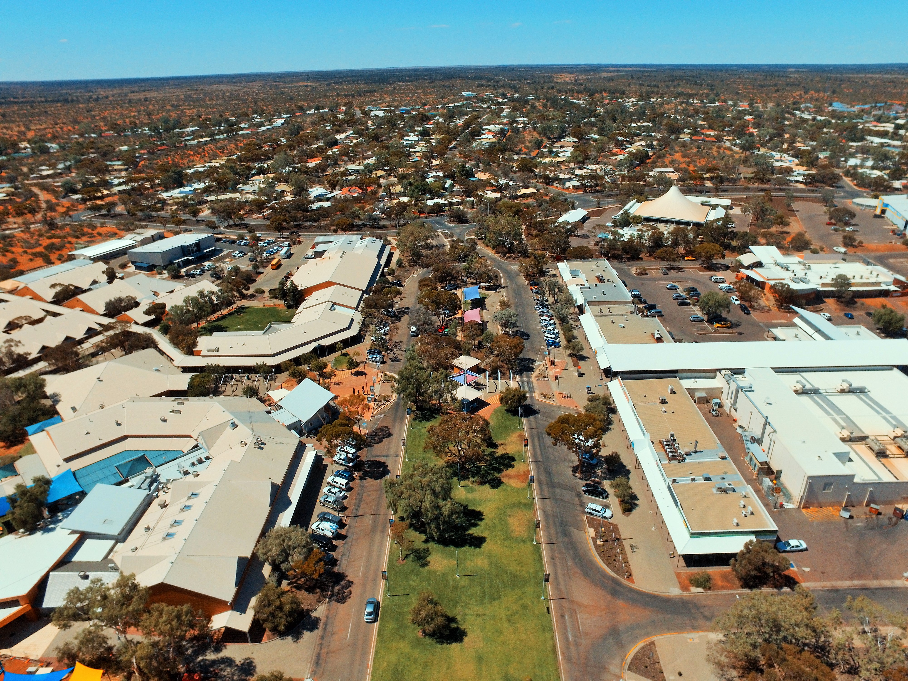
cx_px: 454
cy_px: 340
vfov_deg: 66.0
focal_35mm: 20
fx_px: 525
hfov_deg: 81.7
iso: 100
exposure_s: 1/2703
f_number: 2.8
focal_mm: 3.61
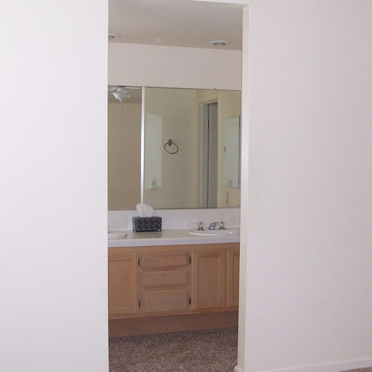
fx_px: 596
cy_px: 189
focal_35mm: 49
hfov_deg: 34.6
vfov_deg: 34.7
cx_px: 206
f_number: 2.8
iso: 80
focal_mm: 6
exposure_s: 1/60
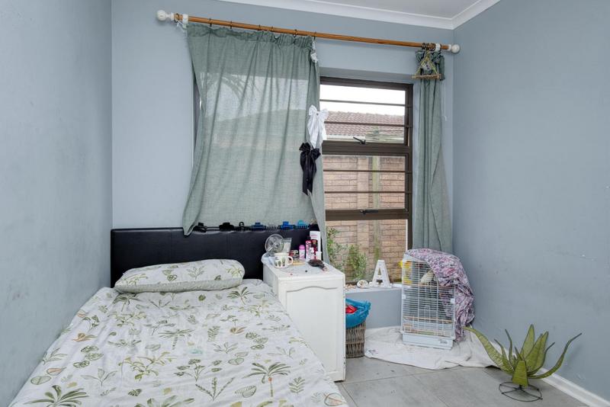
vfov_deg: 59.5
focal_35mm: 21
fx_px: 356
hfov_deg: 81.2
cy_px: 204
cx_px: 305
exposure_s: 1/60
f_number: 8
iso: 320
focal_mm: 13.8
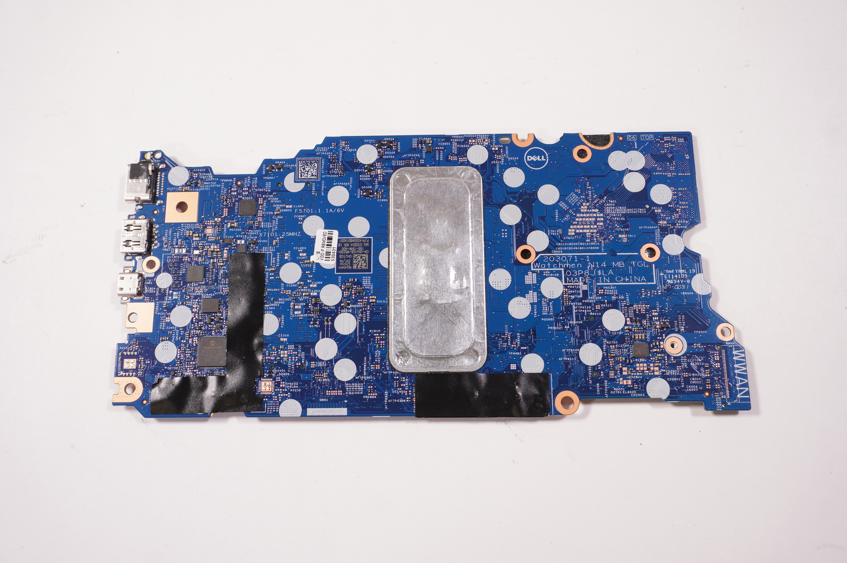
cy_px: 282
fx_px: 740
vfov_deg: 41.6
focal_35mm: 32
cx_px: 424
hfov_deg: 59.5
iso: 800
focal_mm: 21
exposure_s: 1/250
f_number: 6.3
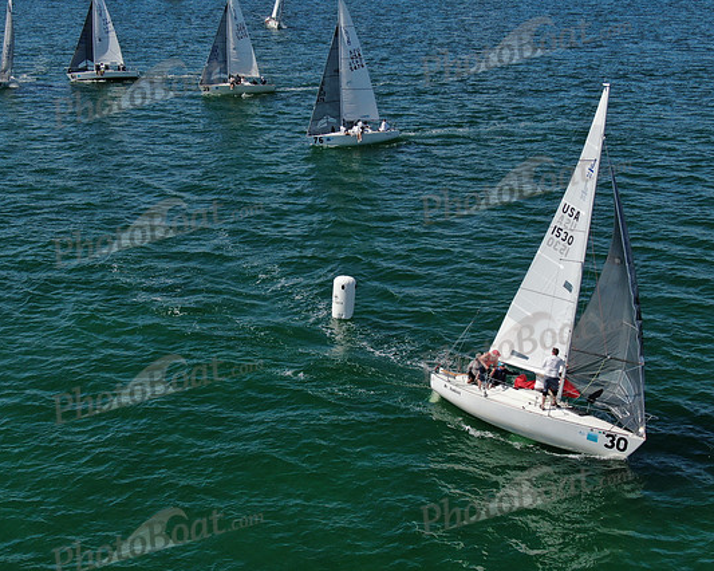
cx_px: 343
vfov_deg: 29.7
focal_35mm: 51
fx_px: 1077
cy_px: 286
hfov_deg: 36.7
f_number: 3.8
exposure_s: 1/1250
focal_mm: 8.6
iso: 100
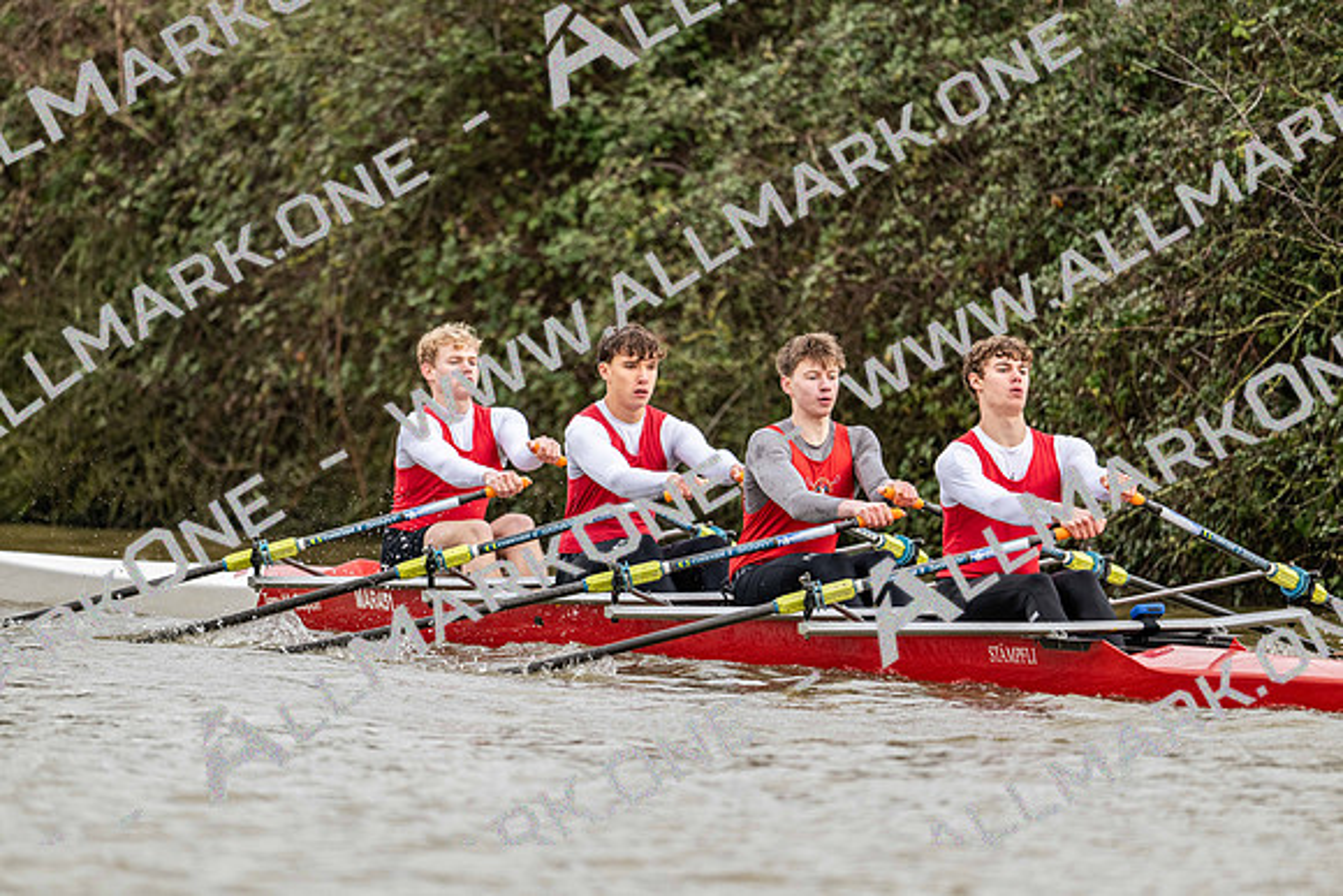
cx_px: 672
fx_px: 14925
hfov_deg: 5.2
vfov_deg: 3.4
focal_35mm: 400
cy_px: 448
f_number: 4.5
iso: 800
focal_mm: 400
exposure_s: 1/1600
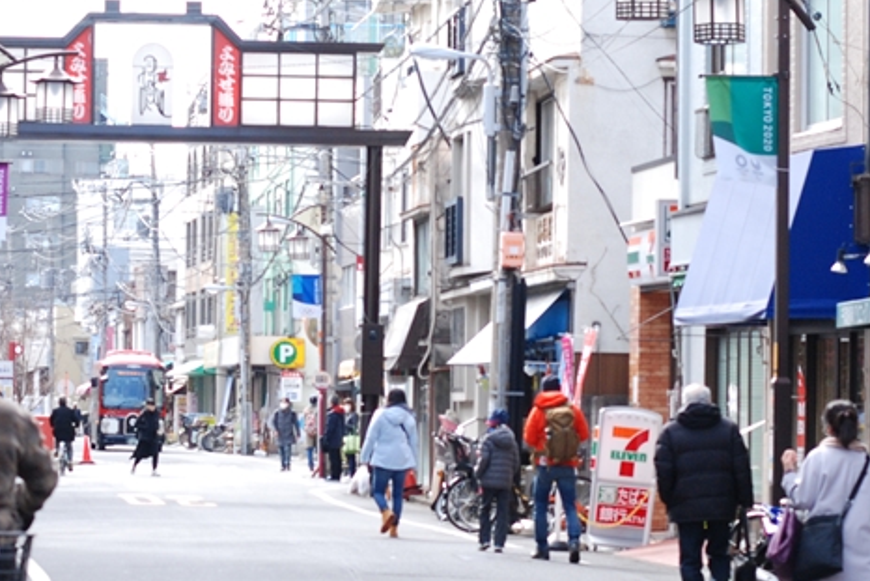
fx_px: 3892
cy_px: 388
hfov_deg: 12.7
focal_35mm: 161
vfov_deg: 8.5
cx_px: 345
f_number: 5.6
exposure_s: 1/500
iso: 400
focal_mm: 50
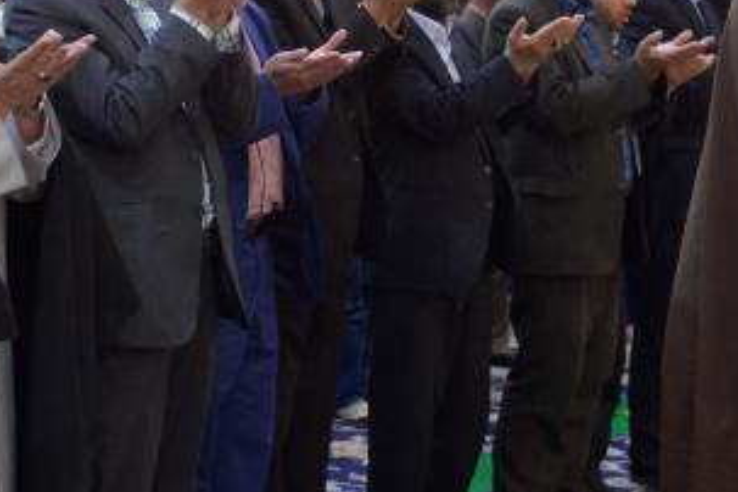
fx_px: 2357
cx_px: 258
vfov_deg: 11.8
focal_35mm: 115
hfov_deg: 17.8
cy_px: 38
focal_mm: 34
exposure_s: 1/50
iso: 2000
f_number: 2.8
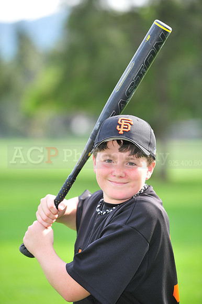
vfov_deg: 10.3
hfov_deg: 6.9
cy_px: 152
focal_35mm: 200
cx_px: 101
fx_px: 1685
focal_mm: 200
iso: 400
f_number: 4.5
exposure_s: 1/400
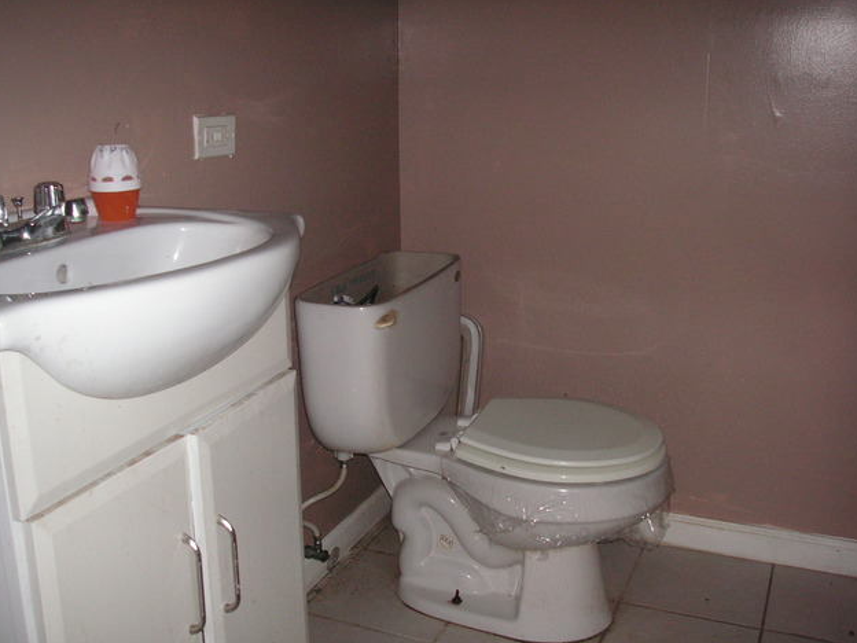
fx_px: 966
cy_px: 326
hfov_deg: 47.9
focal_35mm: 39
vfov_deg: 36.8
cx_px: 426
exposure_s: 1/45
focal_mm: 6.3
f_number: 3.3
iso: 160
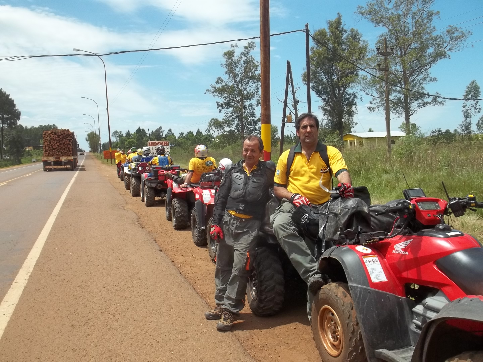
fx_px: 460
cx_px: 242
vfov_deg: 42.9
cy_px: 181
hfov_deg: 55.4
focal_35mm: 33
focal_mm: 5.9
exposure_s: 1/160
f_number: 8
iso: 64
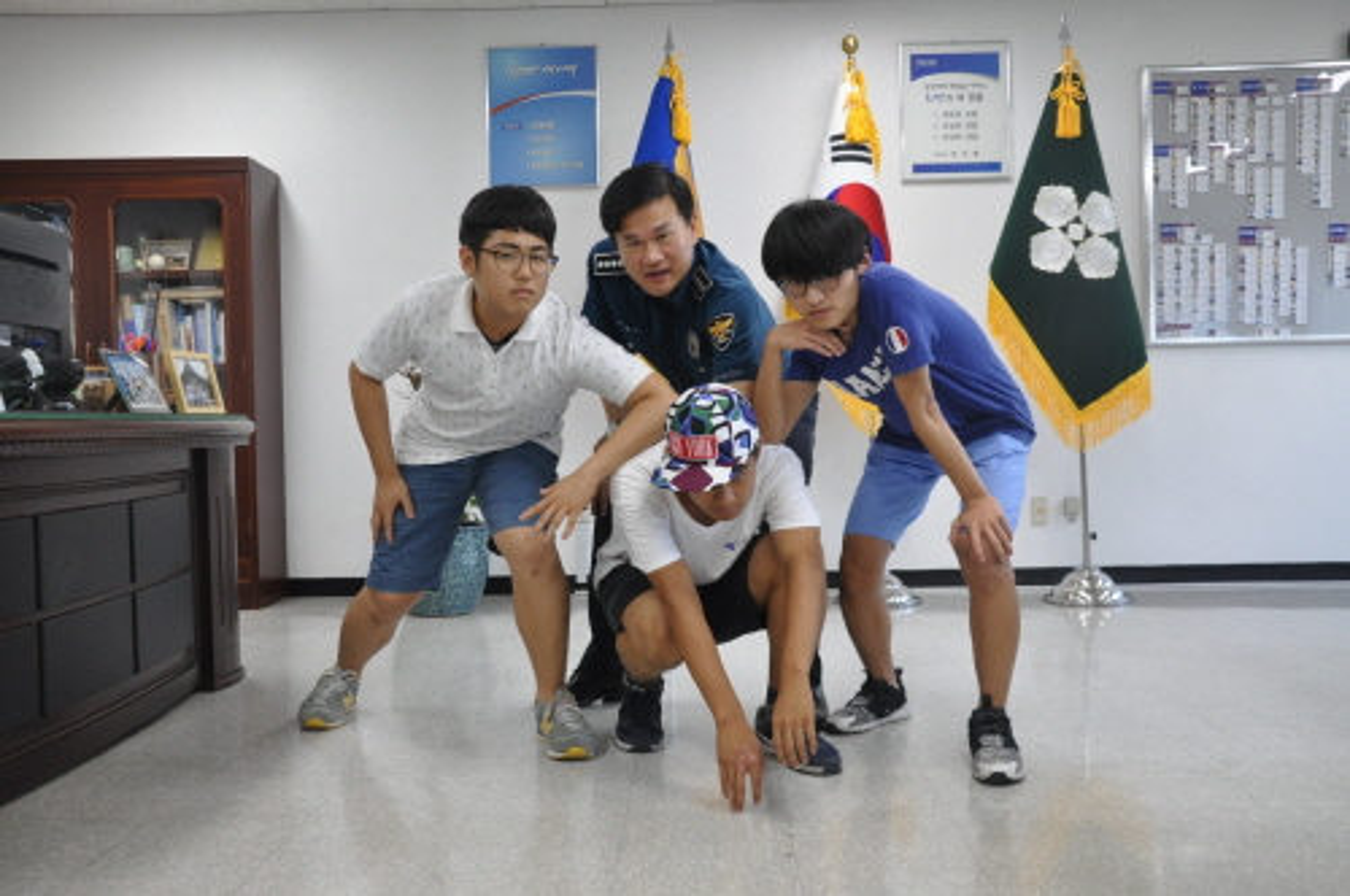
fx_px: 1236
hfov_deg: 57.3
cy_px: 448
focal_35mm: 33
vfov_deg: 39.9
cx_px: 675
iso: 800
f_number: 7.1
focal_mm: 22
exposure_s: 1/50
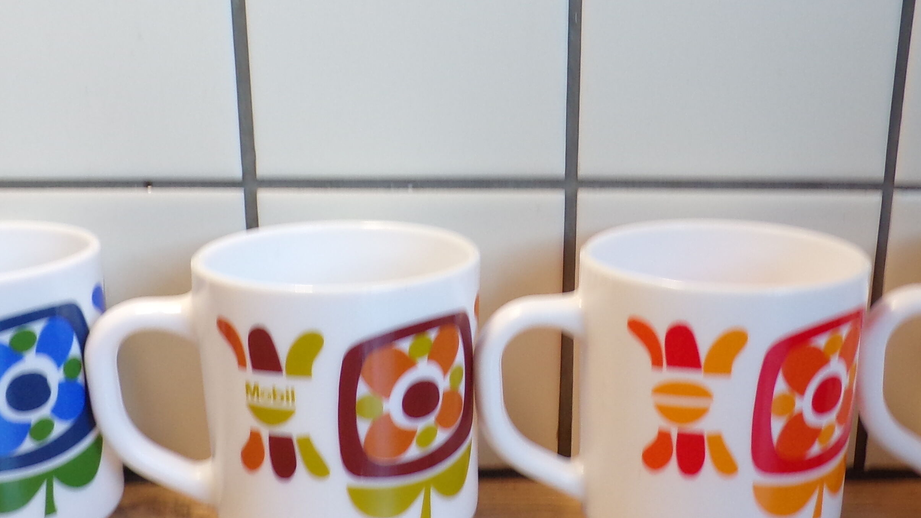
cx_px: 514
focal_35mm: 50
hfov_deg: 41.3
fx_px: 1221
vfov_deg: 23.9
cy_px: 336
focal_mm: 4.3
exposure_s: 1/34
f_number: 3
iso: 121
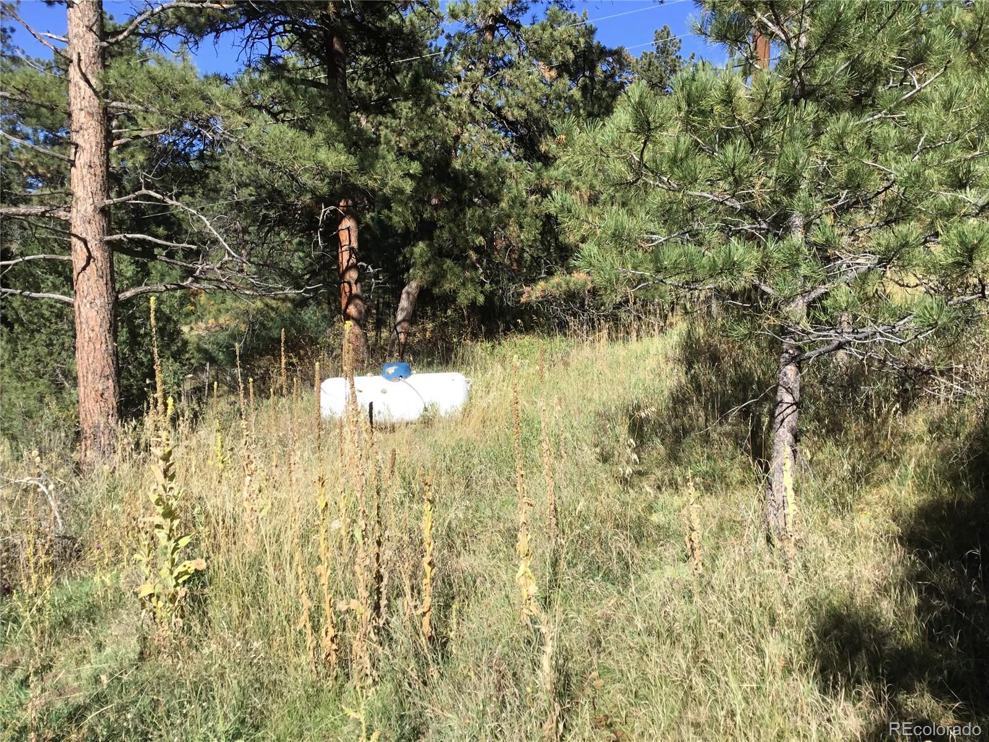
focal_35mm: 31
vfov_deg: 45.4
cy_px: 371
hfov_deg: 58.4
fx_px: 886
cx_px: 494
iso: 25
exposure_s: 1/926
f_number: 2.4
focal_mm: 3.3
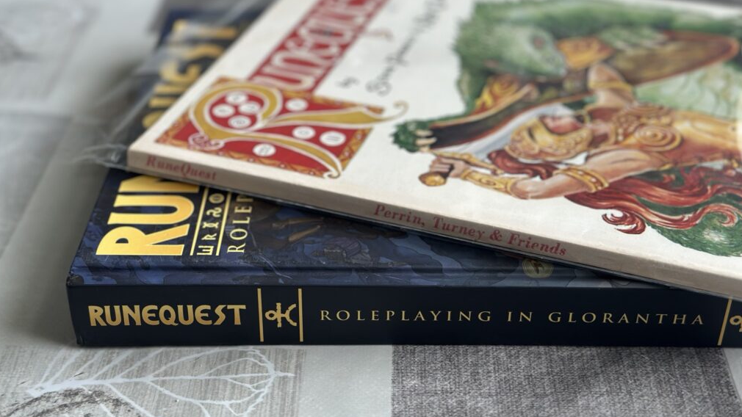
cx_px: 370
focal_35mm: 53
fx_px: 1043
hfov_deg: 39.2
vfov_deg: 22.6
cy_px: 150
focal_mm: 6.86
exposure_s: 1/123
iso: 64
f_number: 1.78
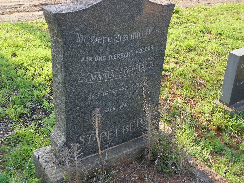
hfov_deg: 45.8
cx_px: 122
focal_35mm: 41
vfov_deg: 35.1
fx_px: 289
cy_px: 92
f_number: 3.2
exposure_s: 1/125
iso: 64
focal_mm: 7.3
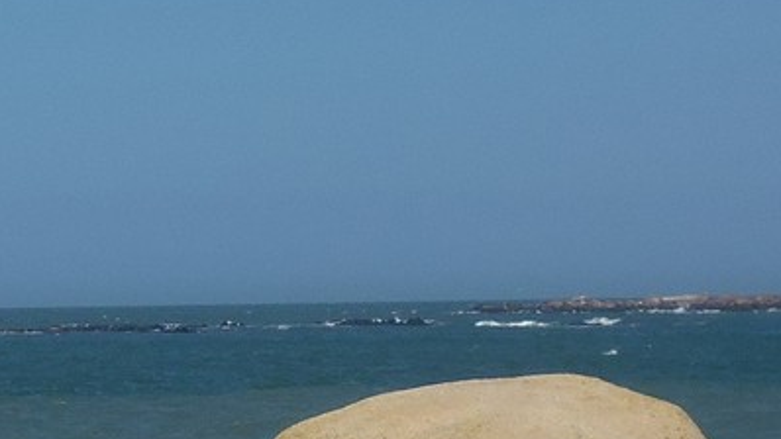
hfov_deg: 9.2
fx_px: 4764
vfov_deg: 5.2
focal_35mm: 230
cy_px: 641
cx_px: -216
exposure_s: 1/125
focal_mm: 10.6
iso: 100
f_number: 14
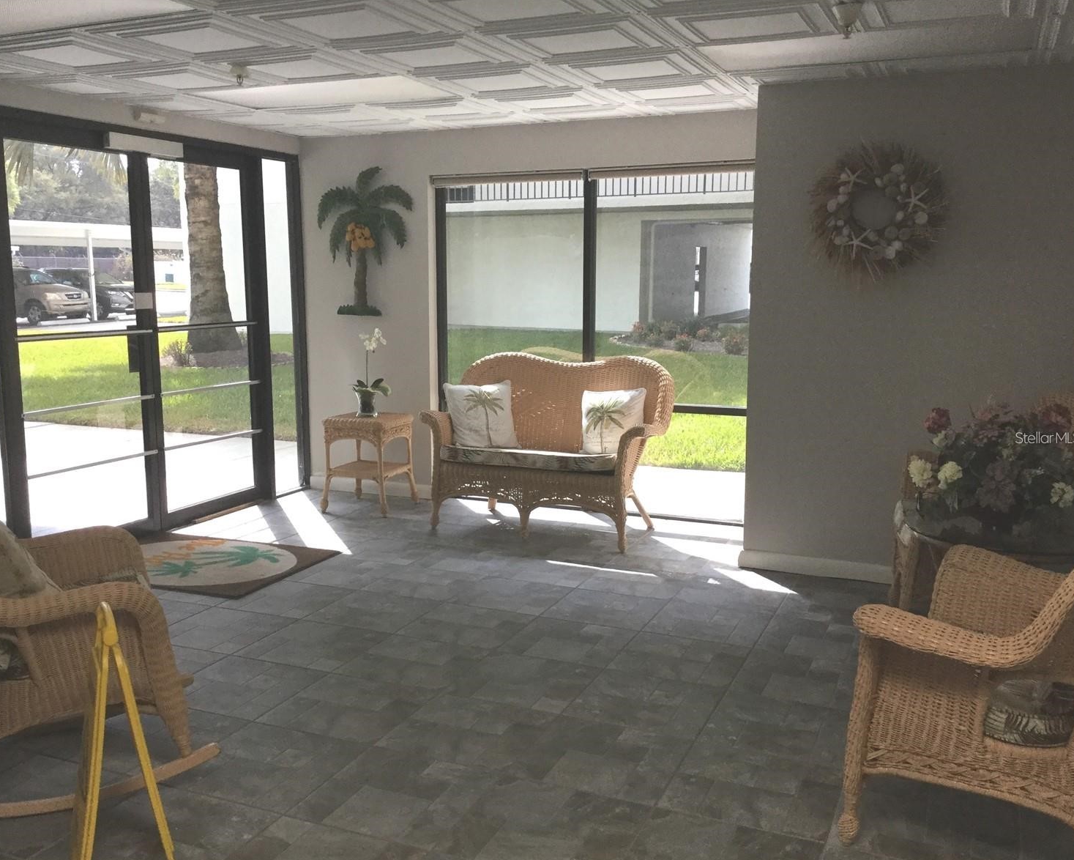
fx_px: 1049
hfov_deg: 54.2
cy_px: 437
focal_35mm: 33
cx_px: 499
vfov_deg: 44.6
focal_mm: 3.3
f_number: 2.4
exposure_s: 1/30
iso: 32
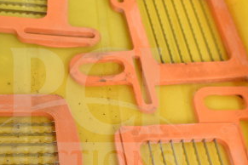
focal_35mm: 91
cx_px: 86
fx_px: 627
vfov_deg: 15.0
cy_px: 115
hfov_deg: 22.3
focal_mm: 29
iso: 5600
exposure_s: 1/50
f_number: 4.2
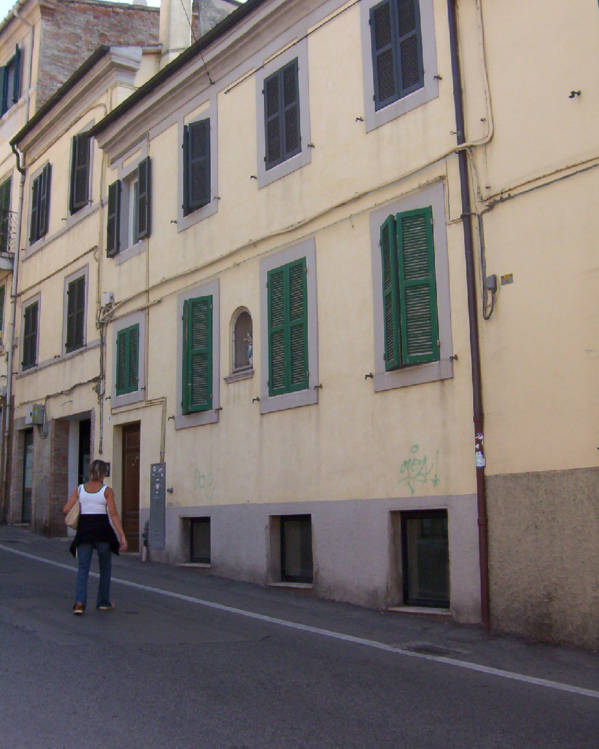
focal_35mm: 38
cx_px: 302
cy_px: 352
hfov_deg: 39.2
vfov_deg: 47.9
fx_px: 842
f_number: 5.24
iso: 100
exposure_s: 1/293
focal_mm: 5.54
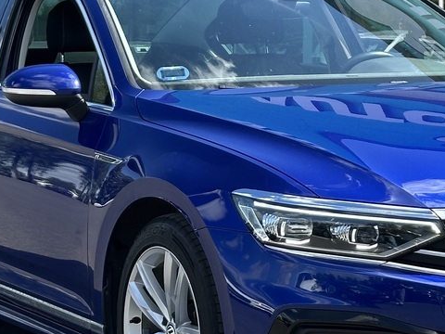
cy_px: 85
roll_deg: -0.4
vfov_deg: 10.3
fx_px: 1851
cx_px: 316
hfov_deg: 13.7
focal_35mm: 144
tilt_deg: -0.8
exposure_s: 1/1185
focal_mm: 6.86
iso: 64
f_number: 1.78
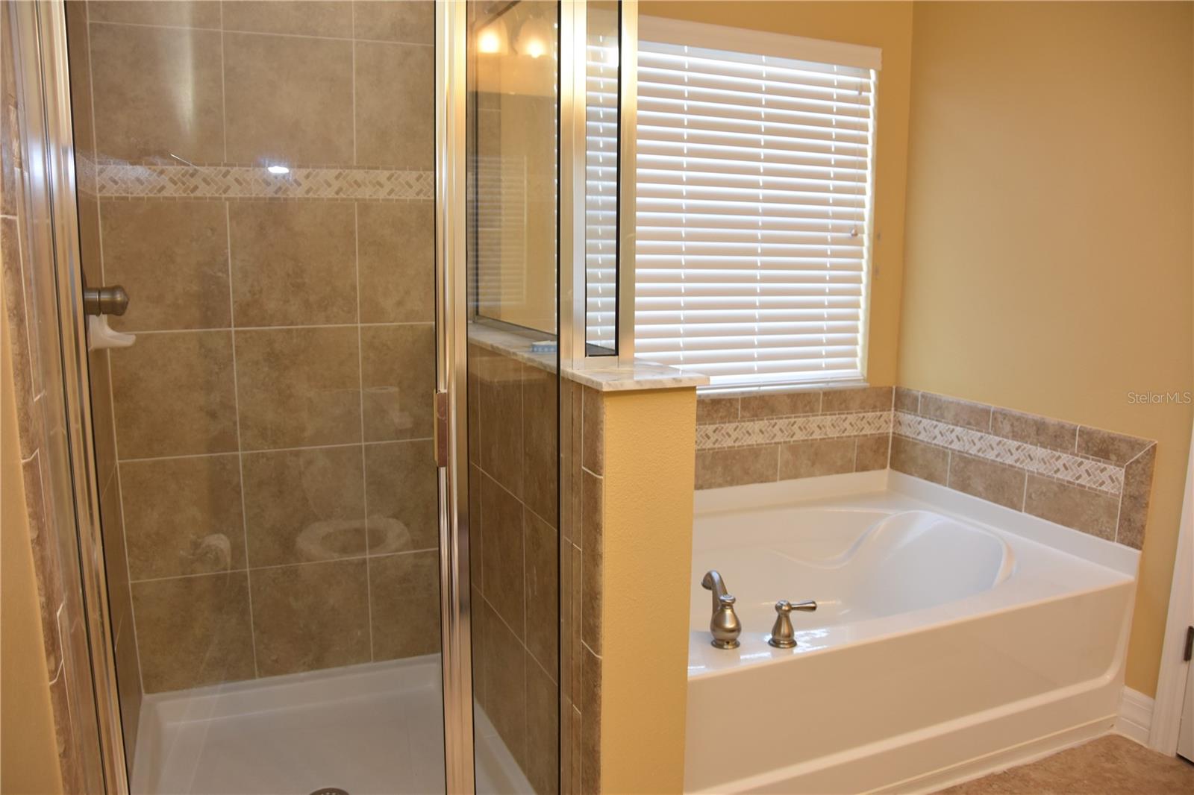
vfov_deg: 47.9
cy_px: 398
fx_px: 895
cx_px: 597
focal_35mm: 27
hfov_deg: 67.4
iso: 400
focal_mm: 18
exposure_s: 1/60
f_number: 4
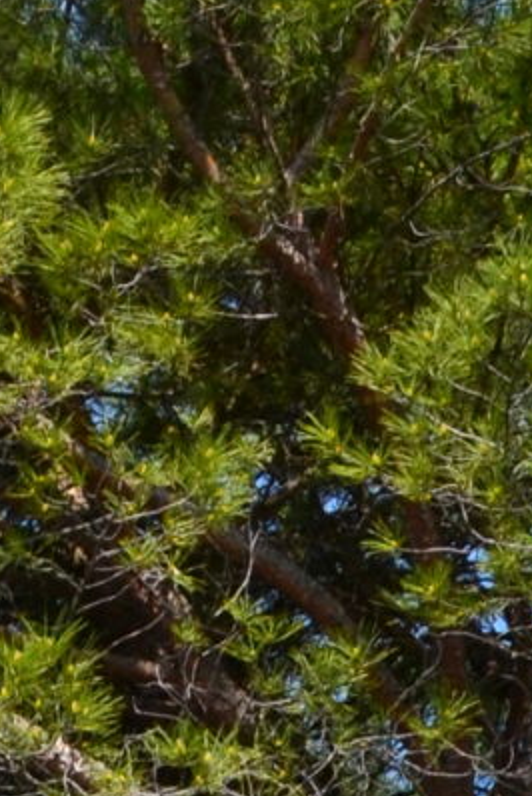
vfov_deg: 8.5
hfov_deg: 6.4
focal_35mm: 212
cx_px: -421
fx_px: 4691
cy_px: 2200
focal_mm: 22
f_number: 11
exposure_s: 1/400
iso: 400
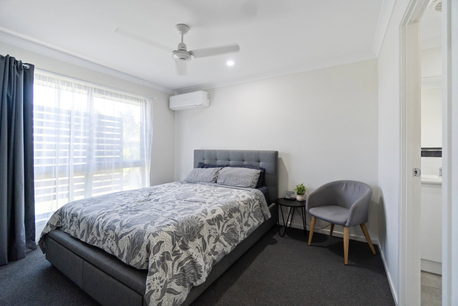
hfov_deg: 100.4
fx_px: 191
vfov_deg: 77.3
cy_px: 153
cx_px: 229
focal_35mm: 15
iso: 1000
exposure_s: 1/160
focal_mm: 10
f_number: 4
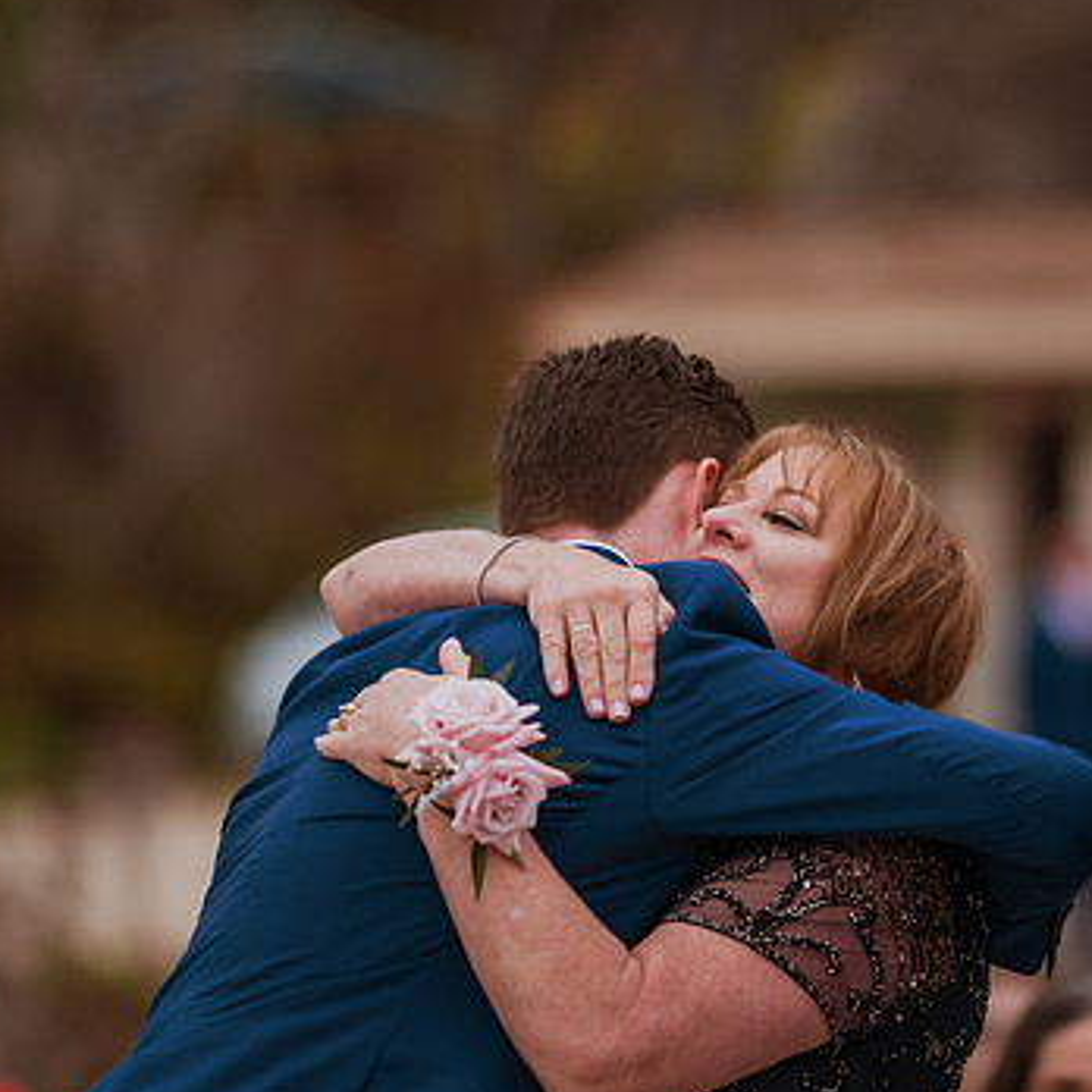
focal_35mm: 191
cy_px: 584
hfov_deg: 9.2
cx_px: 722
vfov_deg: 9.2
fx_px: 6817
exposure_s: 1/3200
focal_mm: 135
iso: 500
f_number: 1.8
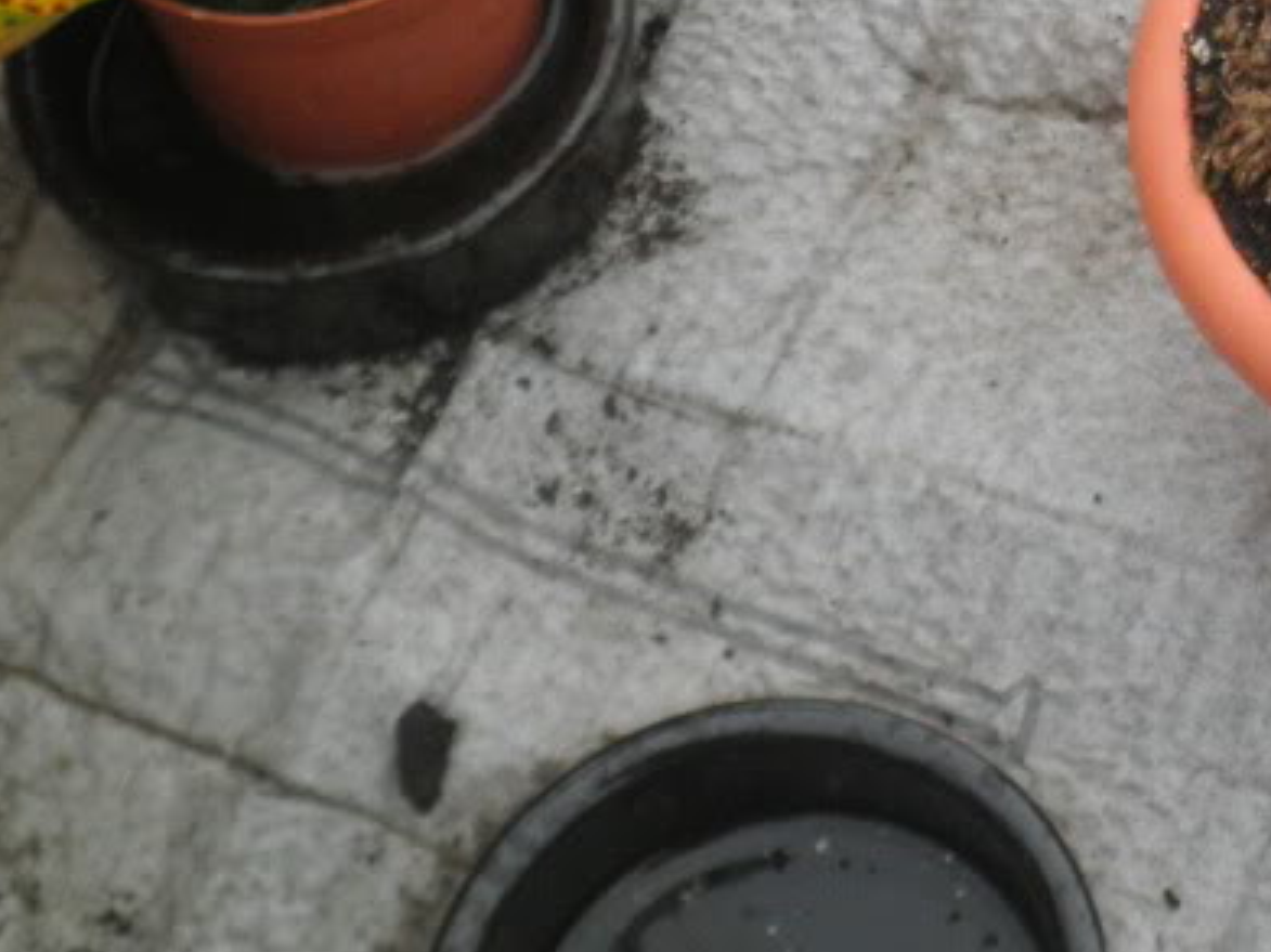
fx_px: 4515
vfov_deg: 12.0
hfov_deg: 15.5
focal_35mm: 123
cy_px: 94
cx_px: 1440
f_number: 3.4
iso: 160
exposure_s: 1/30
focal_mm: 8.3
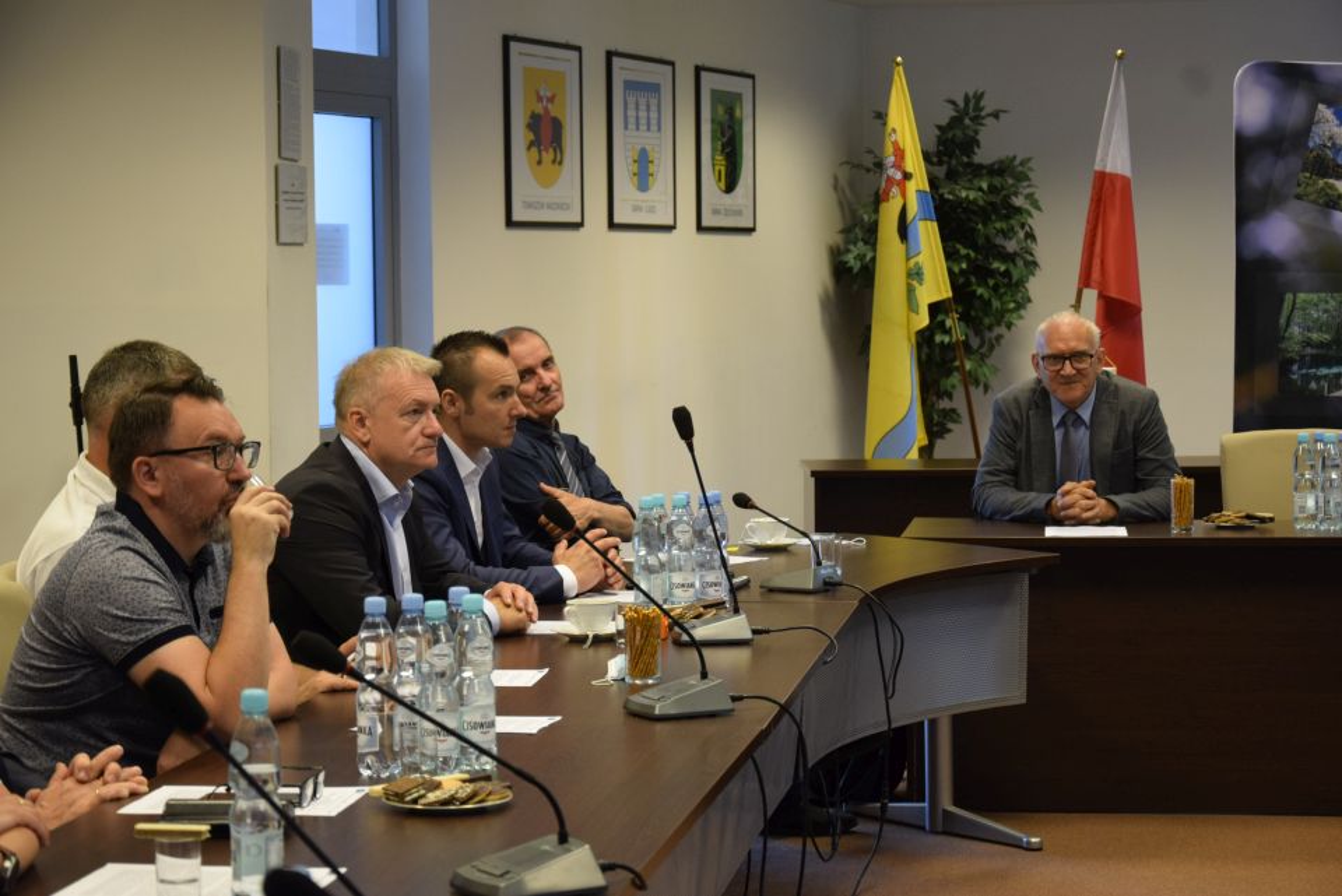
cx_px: 671
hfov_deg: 26.0
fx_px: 2909
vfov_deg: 17.5
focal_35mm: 78
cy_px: 448
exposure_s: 1/60
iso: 1250
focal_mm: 52
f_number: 5
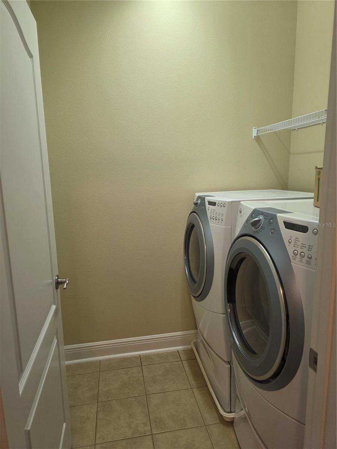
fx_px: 299
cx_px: 168
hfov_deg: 58.9
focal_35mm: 23
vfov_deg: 73.9
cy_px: 224
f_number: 1.7
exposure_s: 1/120
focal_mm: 6.3
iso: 400
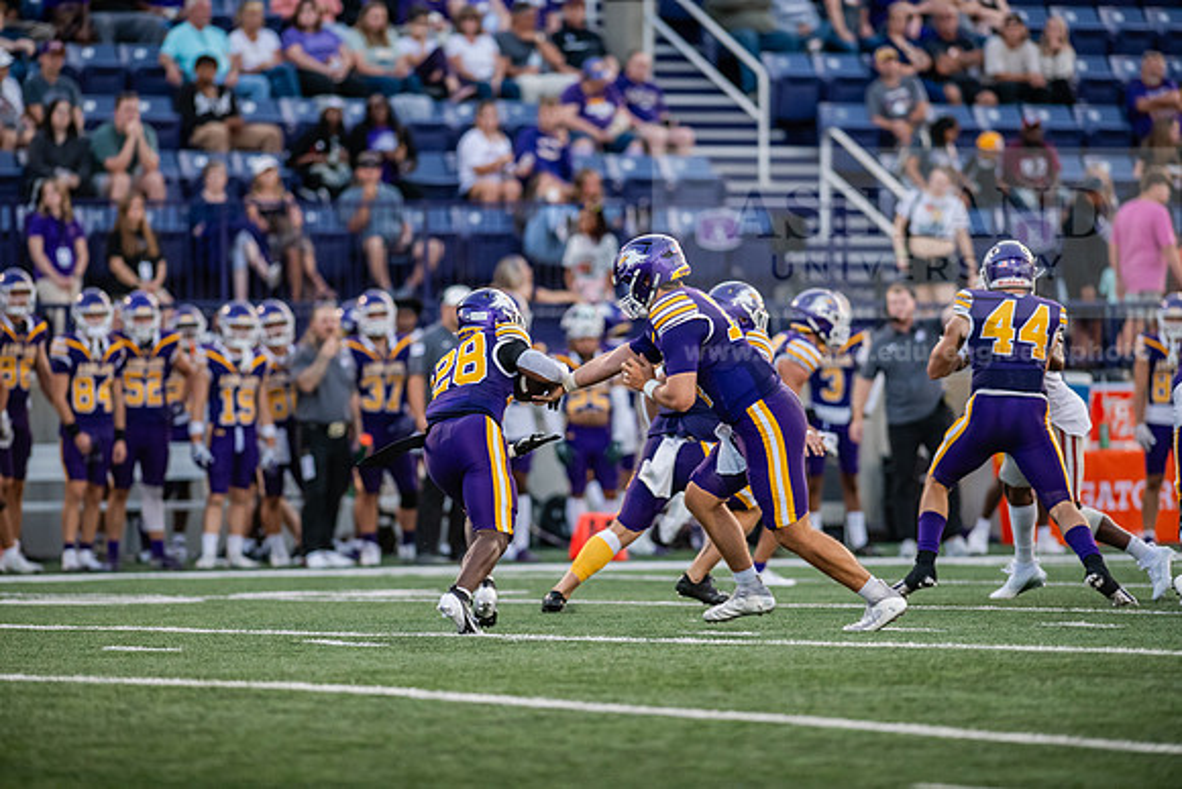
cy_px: 394
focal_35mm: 300
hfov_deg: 6.9
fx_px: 9852
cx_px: 591
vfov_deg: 4.6
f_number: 3.2
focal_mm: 300
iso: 2000
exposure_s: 1/1000
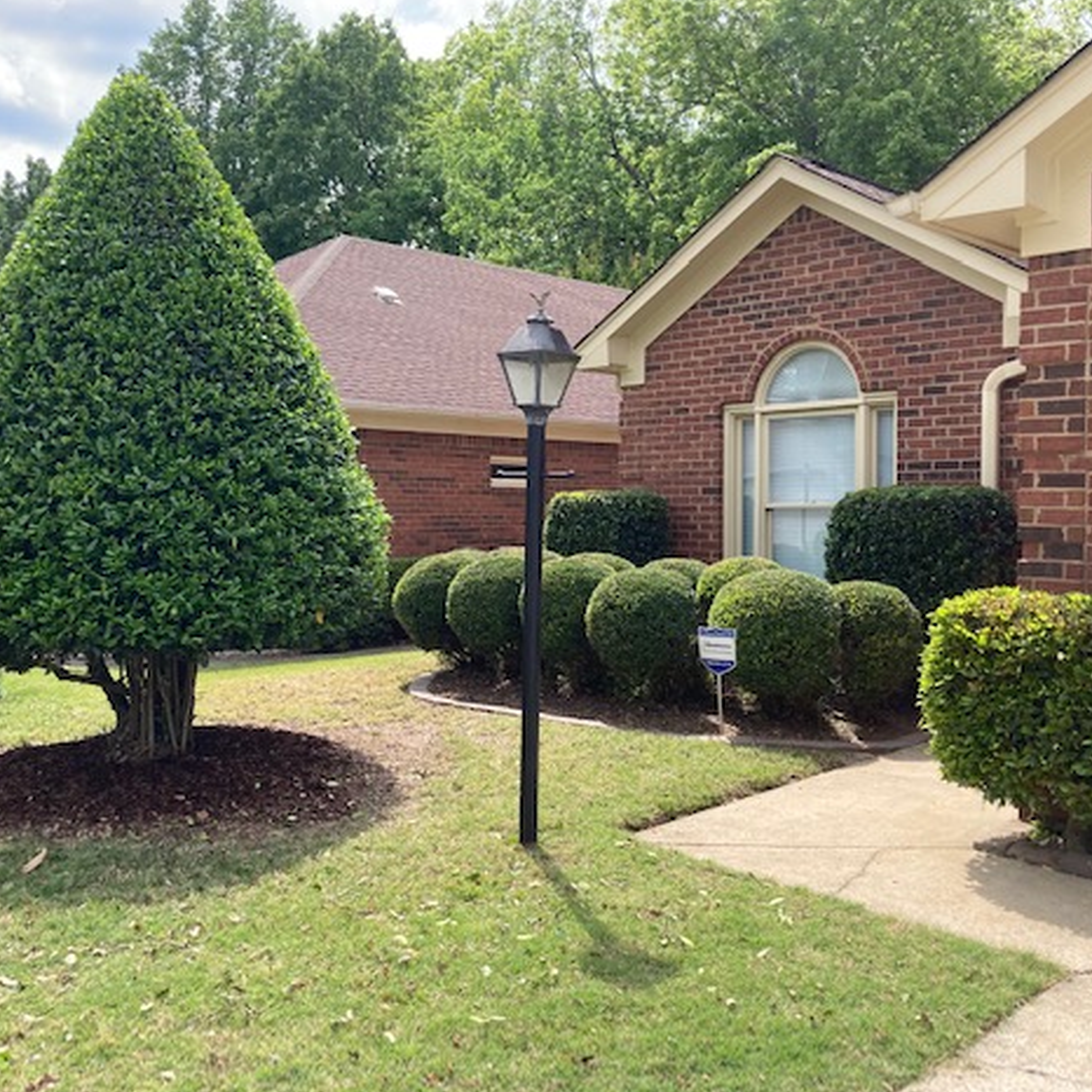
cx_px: 555
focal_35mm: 34
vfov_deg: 48.5
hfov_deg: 48.4
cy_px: 548
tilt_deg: -0.7
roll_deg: +0.1
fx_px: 1213
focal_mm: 3.99
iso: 20
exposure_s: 1/873
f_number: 1.8
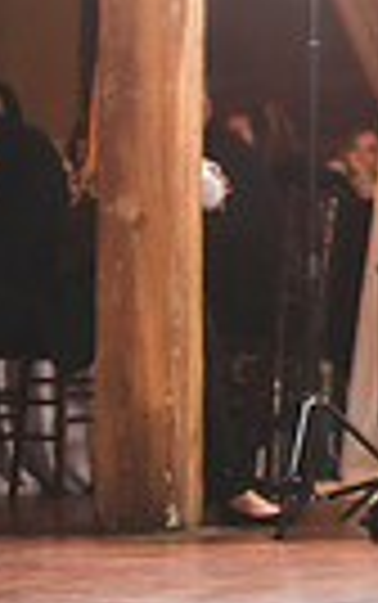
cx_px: 1125
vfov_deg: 6.7
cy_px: 106
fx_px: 5115
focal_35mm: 311
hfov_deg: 4.1
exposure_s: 1/160
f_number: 2.8
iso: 800
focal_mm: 70
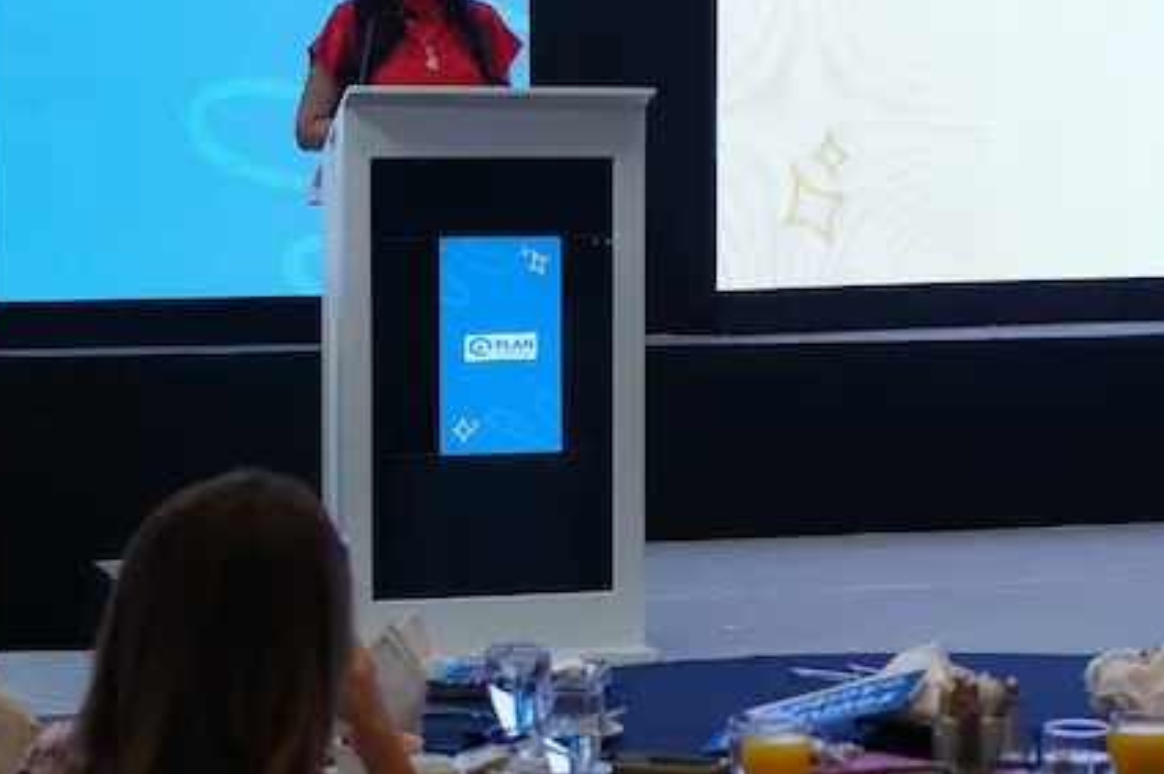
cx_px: 966
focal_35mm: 105
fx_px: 3392
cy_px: 188
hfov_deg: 19.2
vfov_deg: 13.0
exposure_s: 1/160
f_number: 4
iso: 800
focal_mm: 50
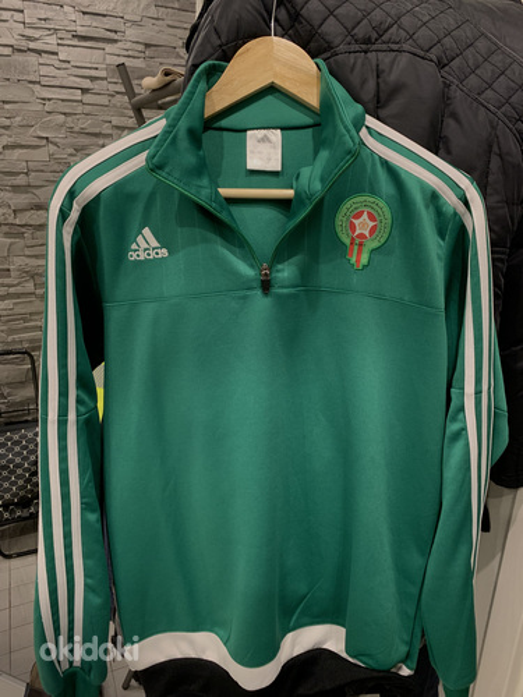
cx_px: 262
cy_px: 348
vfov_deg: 67.3
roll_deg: -1.3
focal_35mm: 26
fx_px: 524
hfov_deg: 53.1
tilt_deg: -18.4
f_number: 1.8
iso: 400
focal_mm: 4.25
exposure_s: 1/60
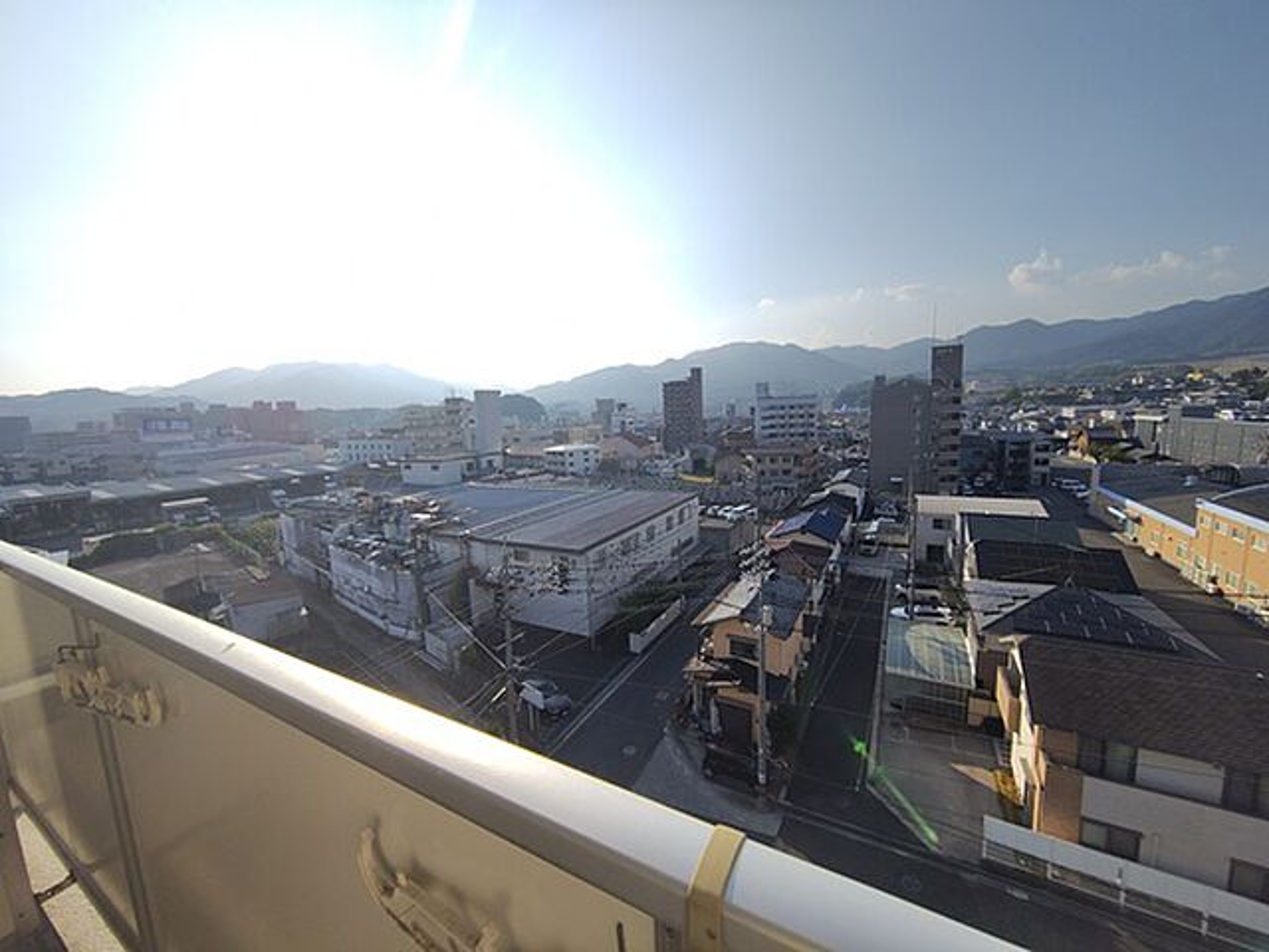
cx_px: 634
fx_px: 477
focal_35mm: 13
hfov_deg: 106.2
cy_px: 476
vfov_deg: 89.9
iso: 100
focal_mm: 2.16
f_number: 2.2
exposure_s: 1/1648
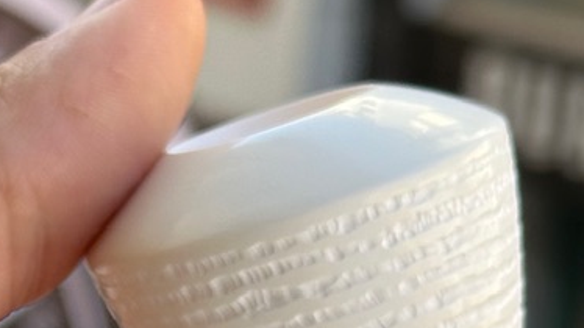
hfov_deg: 11.8
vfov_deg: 6.7
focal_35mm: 179
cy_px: 540
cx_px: -122
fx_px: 2771
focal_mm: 6.86
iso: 64
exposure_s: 1/480
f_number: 1.78
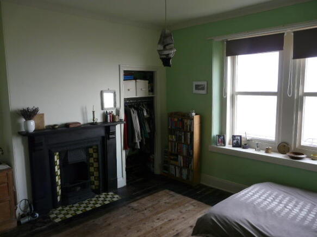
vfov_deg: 49.7
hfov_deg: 63.5
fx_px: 256
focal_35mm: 28
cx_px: 158
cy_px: 118
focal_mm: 4.6
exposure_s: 1/80
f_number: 2.8
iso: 100
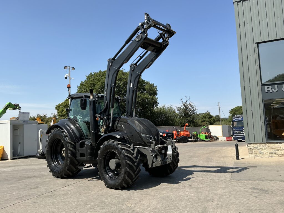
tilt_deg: +9.2
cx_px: 142
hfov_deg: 63.4
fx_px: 230
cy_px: 106
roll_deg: +2.5
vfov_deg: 49.7
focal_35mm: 28
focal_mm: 3
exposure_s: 1/1848
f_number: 1.8
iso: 25
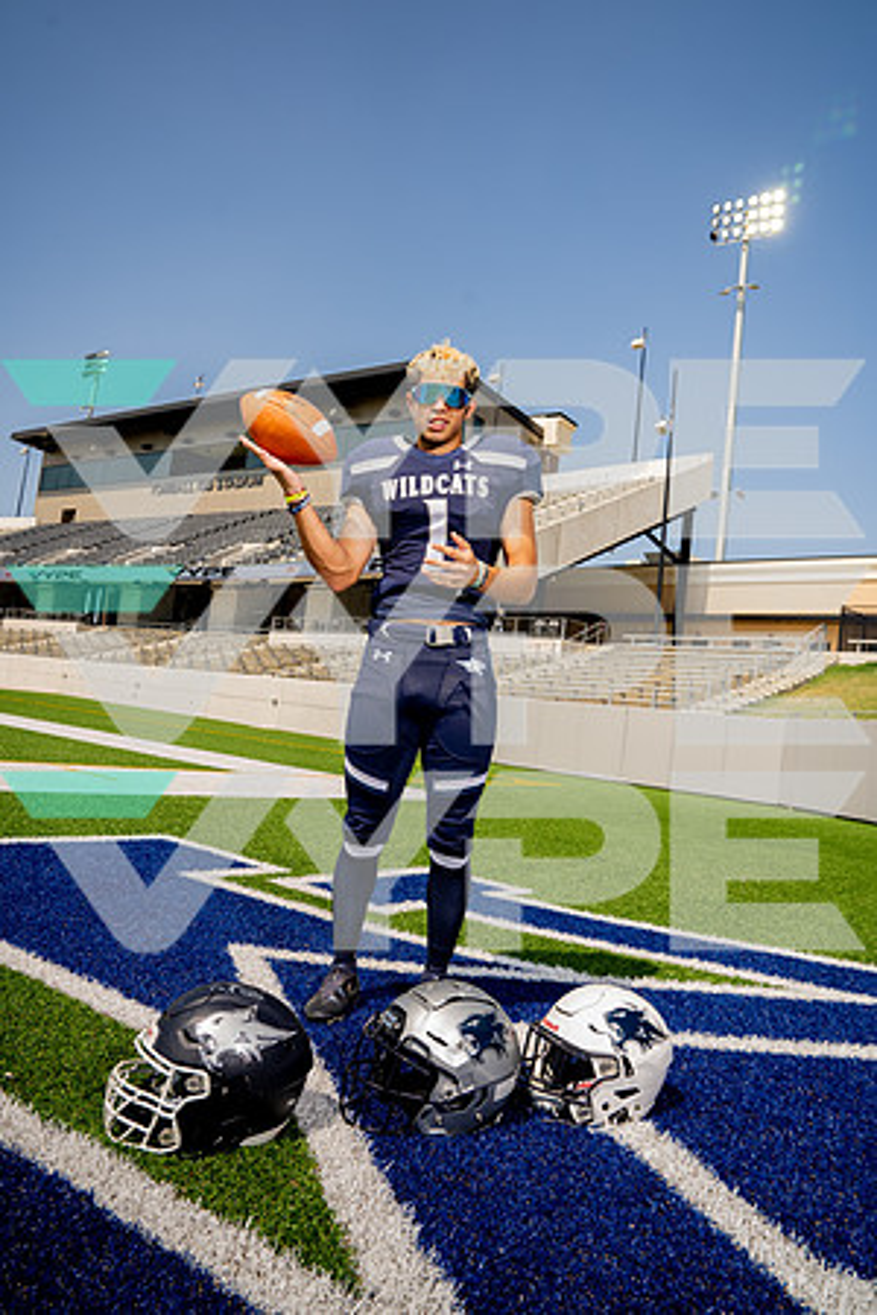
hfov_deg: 53.1
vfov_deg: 73.7
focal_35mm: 24
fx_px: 877
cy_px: 658
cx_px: 438
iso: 100
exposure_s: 1/250
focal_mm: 24
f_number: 7.1
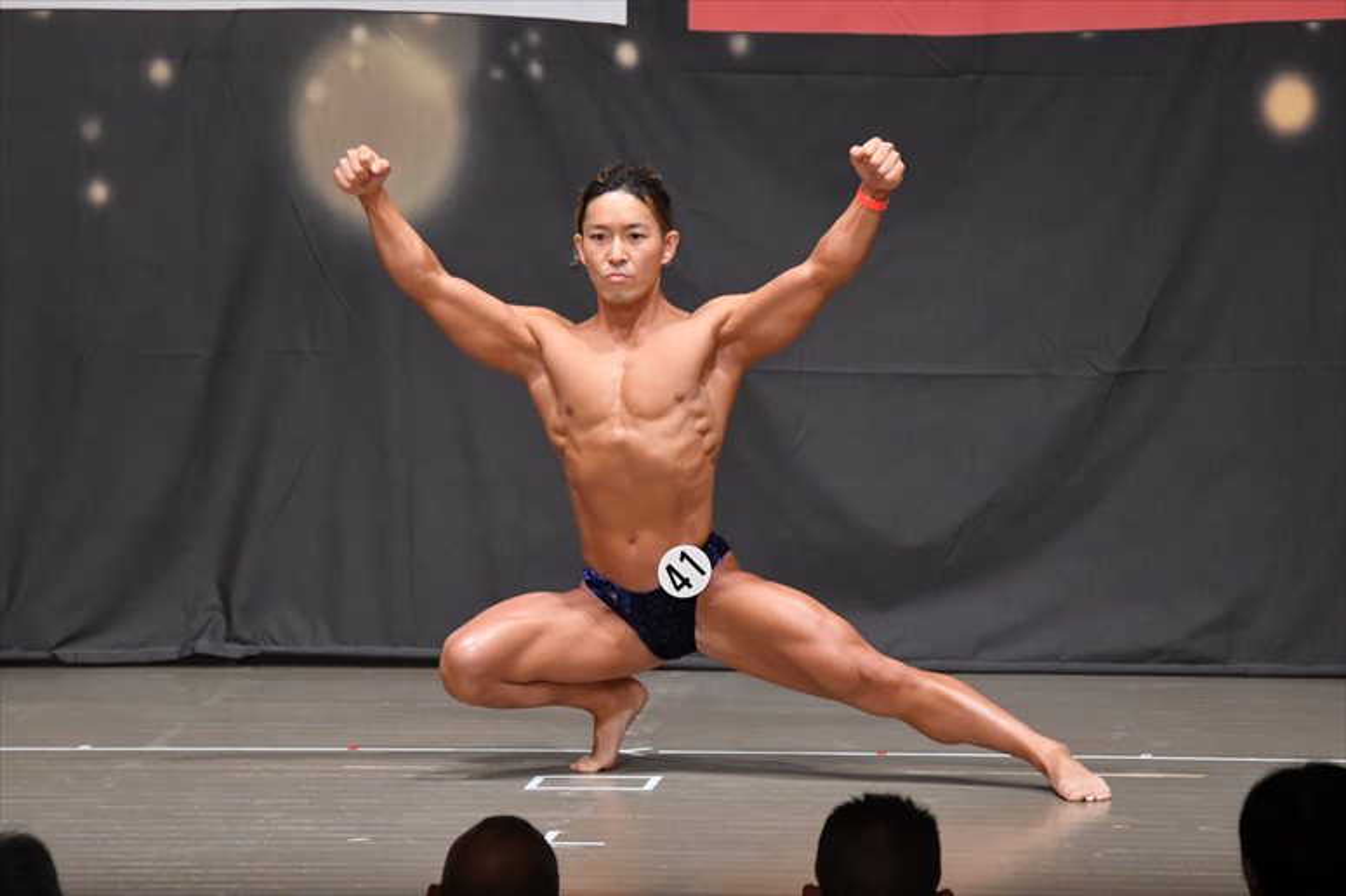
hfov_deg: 7.6
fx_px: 10090
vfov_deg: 5.1
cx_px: 673
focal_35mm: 270
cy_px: 448
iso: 6400
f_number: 5.6
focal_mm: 180
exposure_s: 1/400
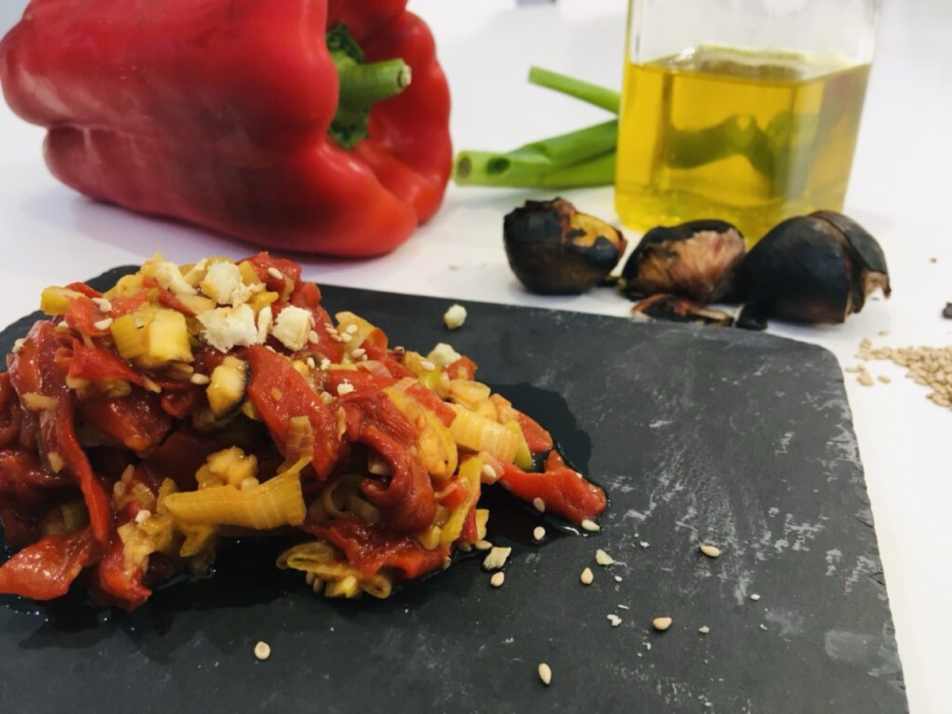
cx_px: 476
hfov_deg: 61.7
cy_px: 357
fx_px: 798
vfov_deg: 48.2
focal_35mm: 29
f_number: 2.2
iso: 125
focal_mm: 4.15
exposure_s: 1/33
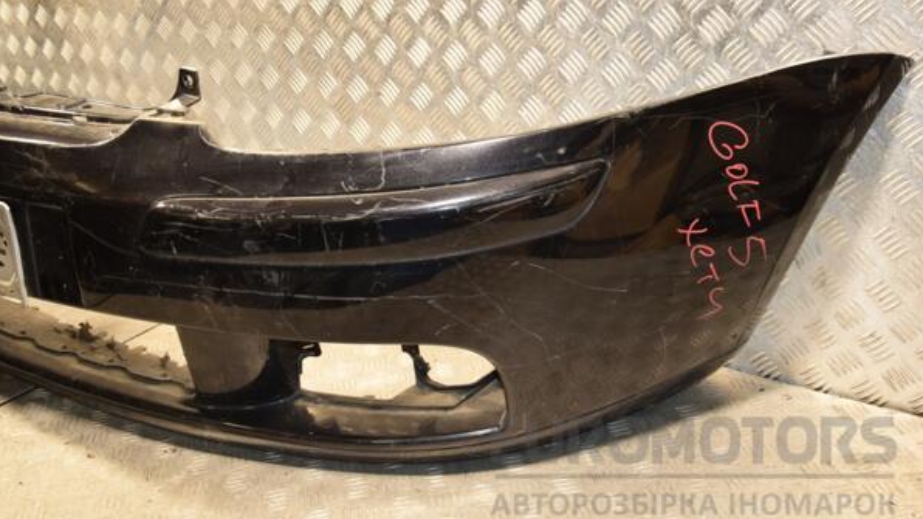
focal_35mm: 40
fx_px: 967
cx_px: 462
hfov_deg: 51.0
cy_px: 234
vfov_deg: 30.0
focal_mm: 25
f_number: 5
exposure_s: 1/100
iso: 800
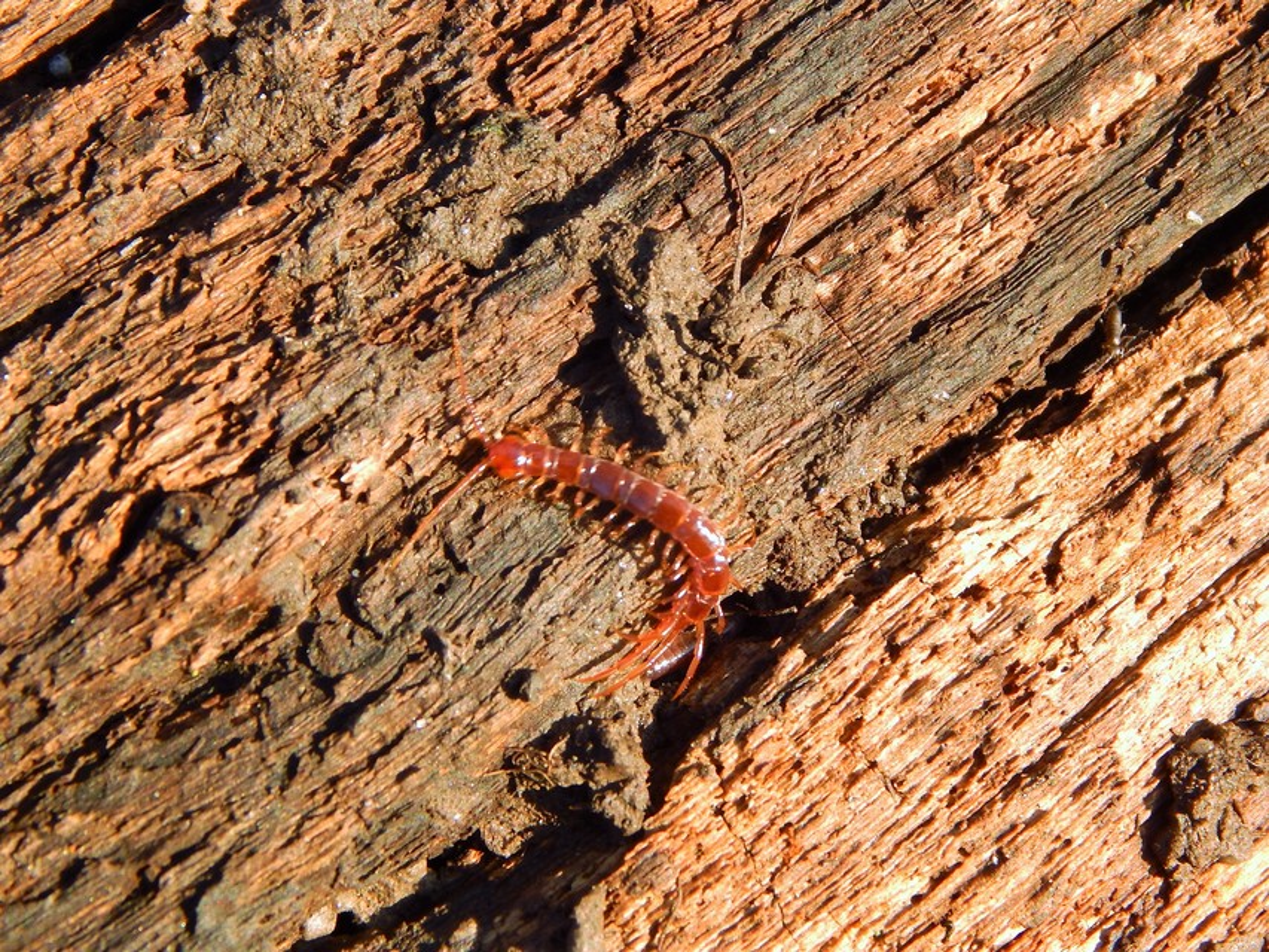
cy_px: 476
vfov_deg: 14.2
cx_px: 634
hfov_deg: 18.9
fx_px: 3813
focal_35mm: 104
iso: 125
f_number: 4.5
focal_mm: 18.7
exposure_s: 1/125
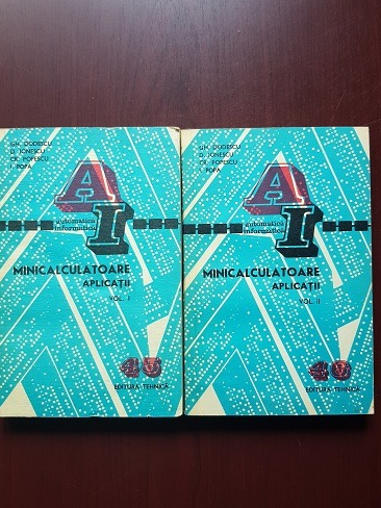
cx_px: 185
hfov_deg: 48.2
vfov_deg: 61.7
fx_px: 426
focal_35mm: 29
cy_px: 258
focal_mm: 4.3
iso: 200
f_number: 1.7
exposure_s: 1/14
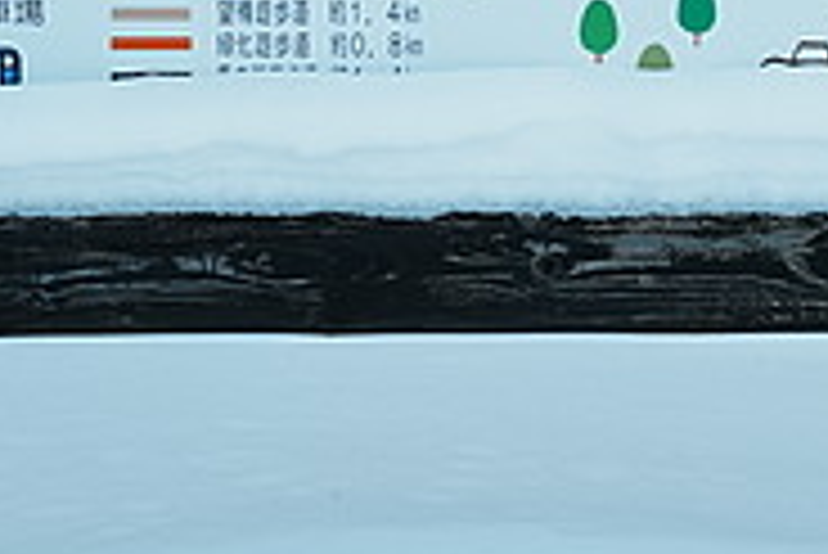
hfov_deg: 9.5
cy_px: -288
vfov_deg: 6.3
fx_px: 4991
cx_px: 702
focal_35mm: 217
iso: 250
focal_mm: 51.2
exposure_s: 1/2000
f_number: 2.8
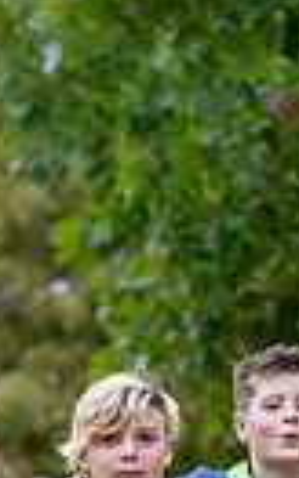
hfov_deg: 4.2
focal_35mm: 308
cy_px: 817
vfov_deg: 6.7
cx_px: -157
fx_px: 4011
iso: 320
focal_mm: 50
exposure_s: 1/400
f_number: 1.6
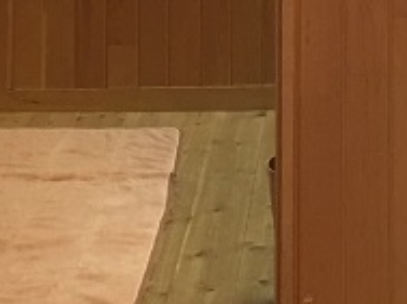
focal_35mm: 155
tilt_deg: +1.0
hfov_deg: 12.6
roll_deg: -0.5
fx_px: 1819
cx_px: 418
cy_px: -375
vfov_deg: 8.8
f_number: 2.2
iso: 50
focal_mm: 4.15
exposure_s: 1/4
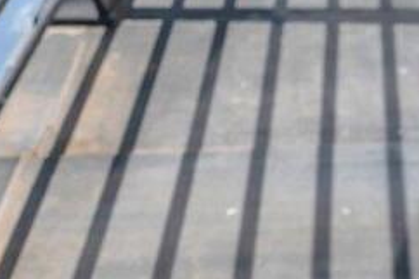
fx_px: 1244
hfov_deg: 18.8
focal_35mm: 107
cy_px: -471
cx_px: 383
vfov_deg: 10.3
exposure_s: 1/500
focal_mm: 16
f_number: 6.3
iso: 125
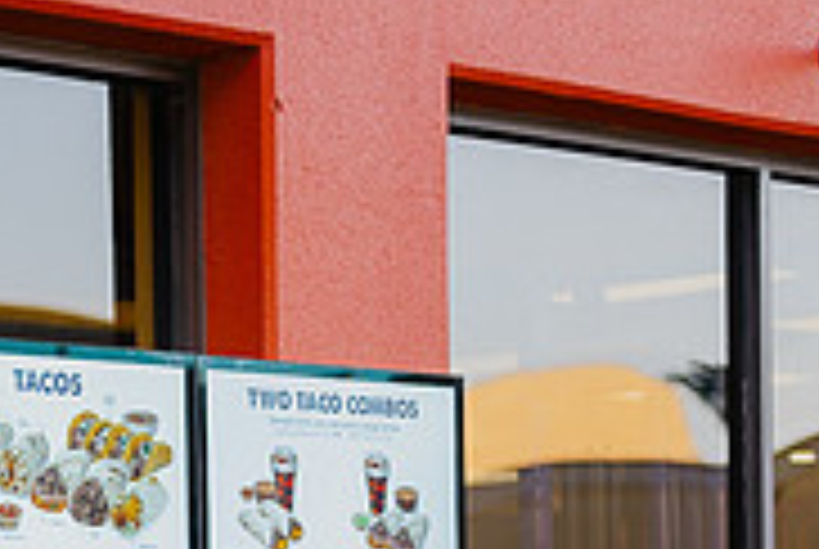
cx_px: -194
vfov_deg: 8.5
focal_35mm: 159
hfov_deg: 12.6
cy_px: 848
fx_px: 3623
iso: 64
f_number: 2
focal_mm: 50
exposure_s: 1/400
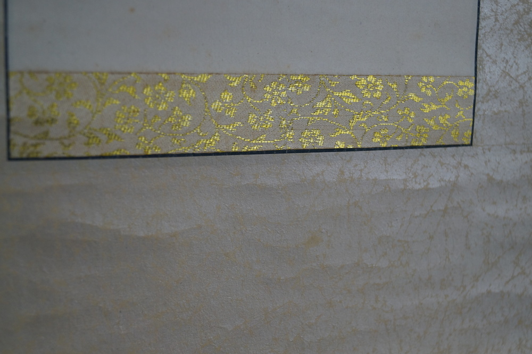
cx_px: 266
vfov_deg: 25.7
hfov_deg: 37.9
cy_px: 177
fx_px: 776
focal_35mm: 52
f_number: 5
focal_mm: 35
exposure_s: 1/160
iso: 500
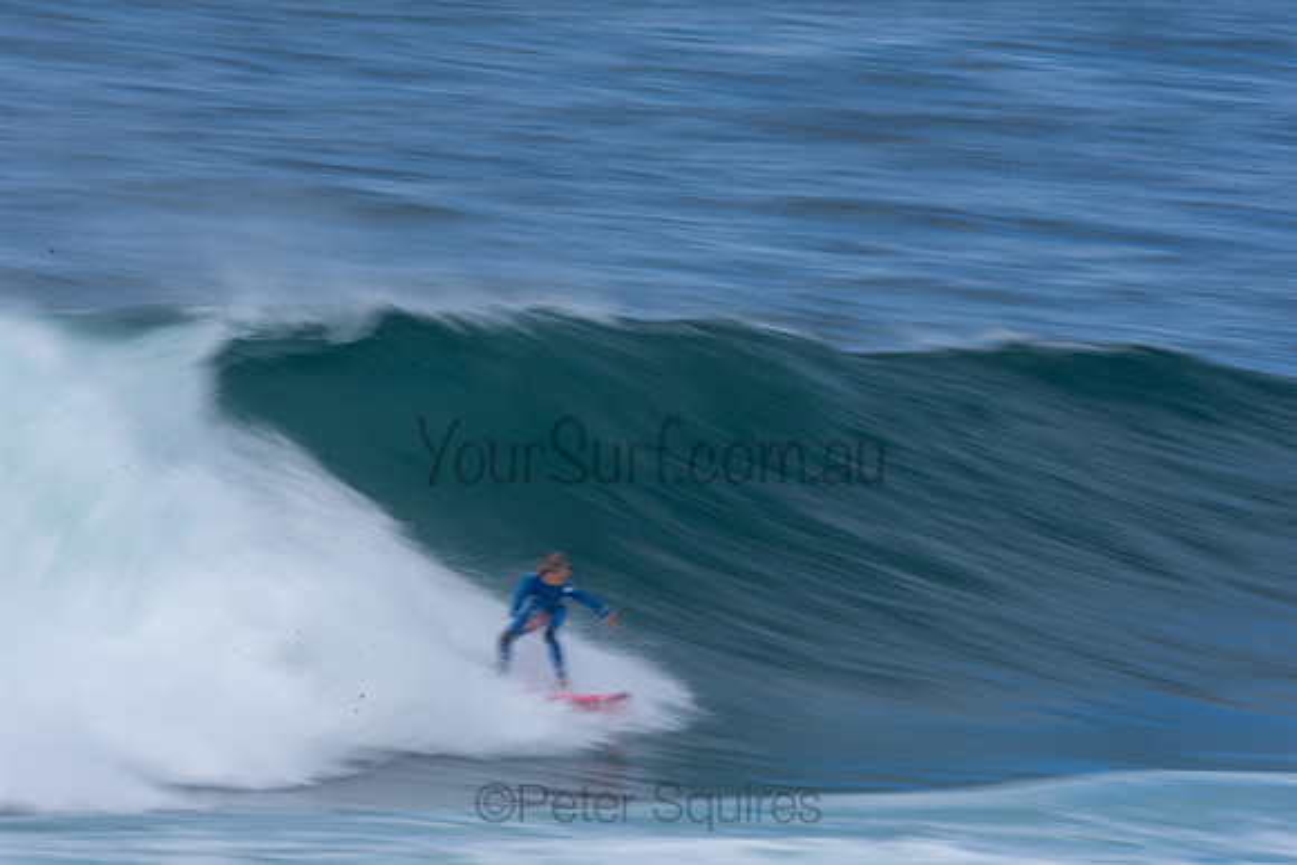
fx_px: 27026
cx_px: 648
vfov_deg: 1.8
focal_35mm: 750
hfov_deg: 2.7
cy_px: 432
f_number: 29
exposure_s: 1/20
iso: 100
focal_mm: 500
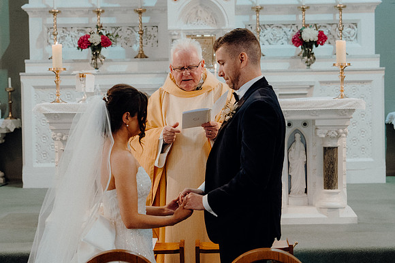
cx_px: 198
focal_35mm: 78
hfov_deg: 26.0
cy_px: 132
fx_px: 856
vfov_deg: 17.5
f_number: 3.5
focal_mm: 52
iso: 3200
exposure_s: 1/160
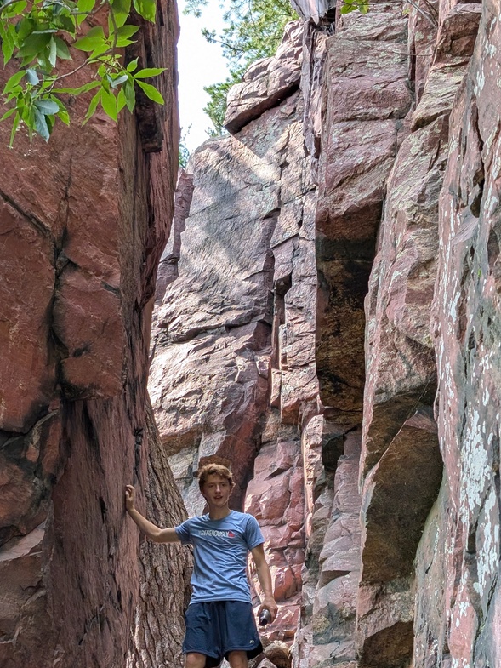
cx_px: 219
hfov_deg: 22.9
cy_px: 427
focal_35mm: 64
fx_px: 1235
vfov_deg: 30.1
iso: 19
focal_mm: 6.9
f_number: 1.68
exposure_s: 1/202
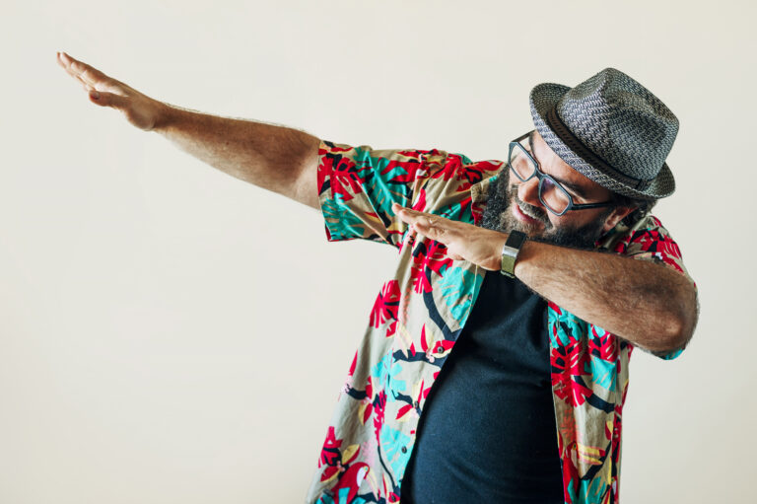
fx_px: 735
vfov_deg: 37.8
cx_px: 378
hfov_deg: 54.5
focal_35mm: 35
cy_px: 252
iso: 500
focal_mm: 35
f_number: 2.8
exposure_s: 1/100
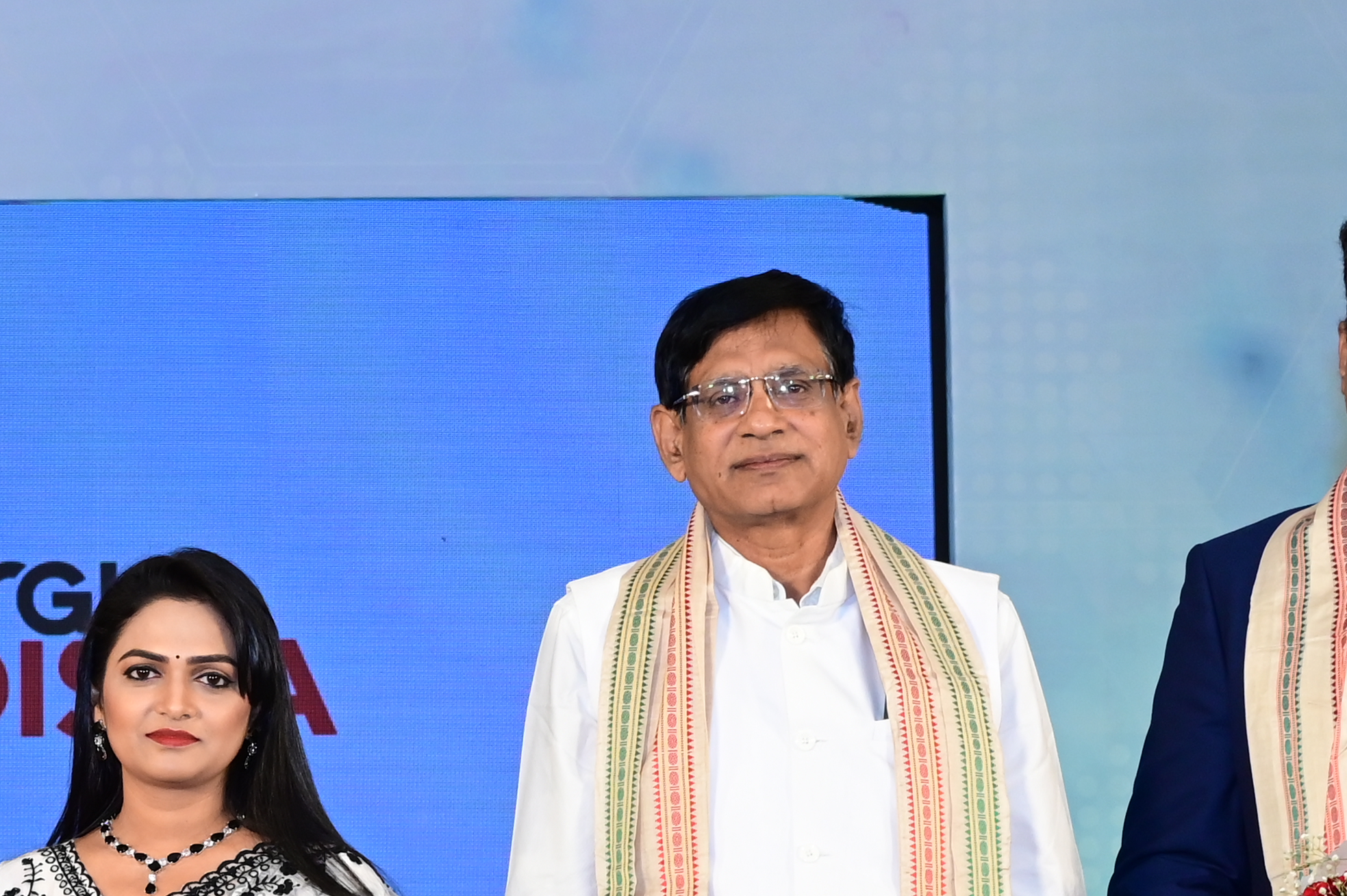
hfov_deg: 16.2
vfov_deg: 11.0
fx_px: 4599
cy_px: 902
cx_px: -124
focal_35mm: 123
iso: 1250
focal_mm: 40
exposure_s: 1/160
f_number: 8
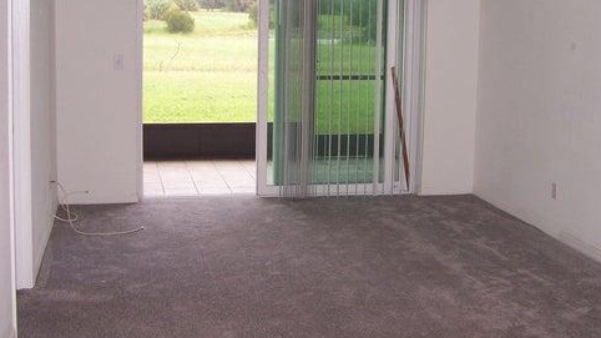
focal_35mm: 55
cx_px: 334
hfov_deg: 37.8
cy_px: 90
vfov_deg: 21.7
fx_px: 876
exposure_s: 1/60
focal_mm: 6.3
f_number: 2.8
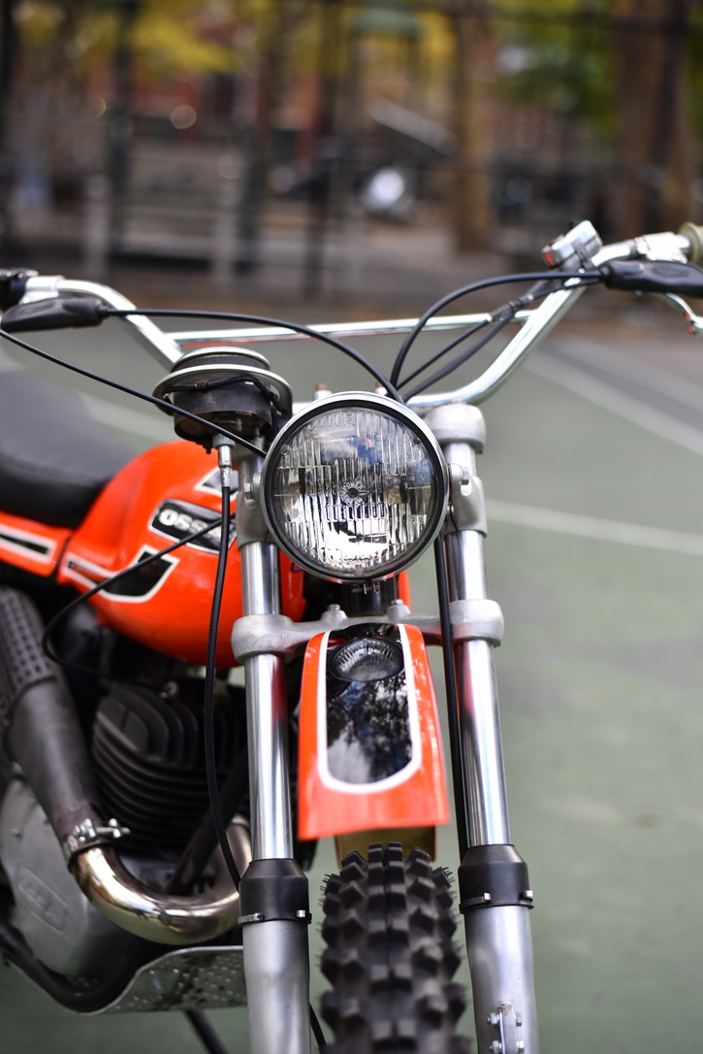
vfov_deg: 39.6
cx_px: 352
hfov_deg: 27.0
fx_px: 1463
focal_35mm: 50
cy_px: 527
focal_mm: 50
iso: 400
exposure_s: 1/2500
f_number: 2.5
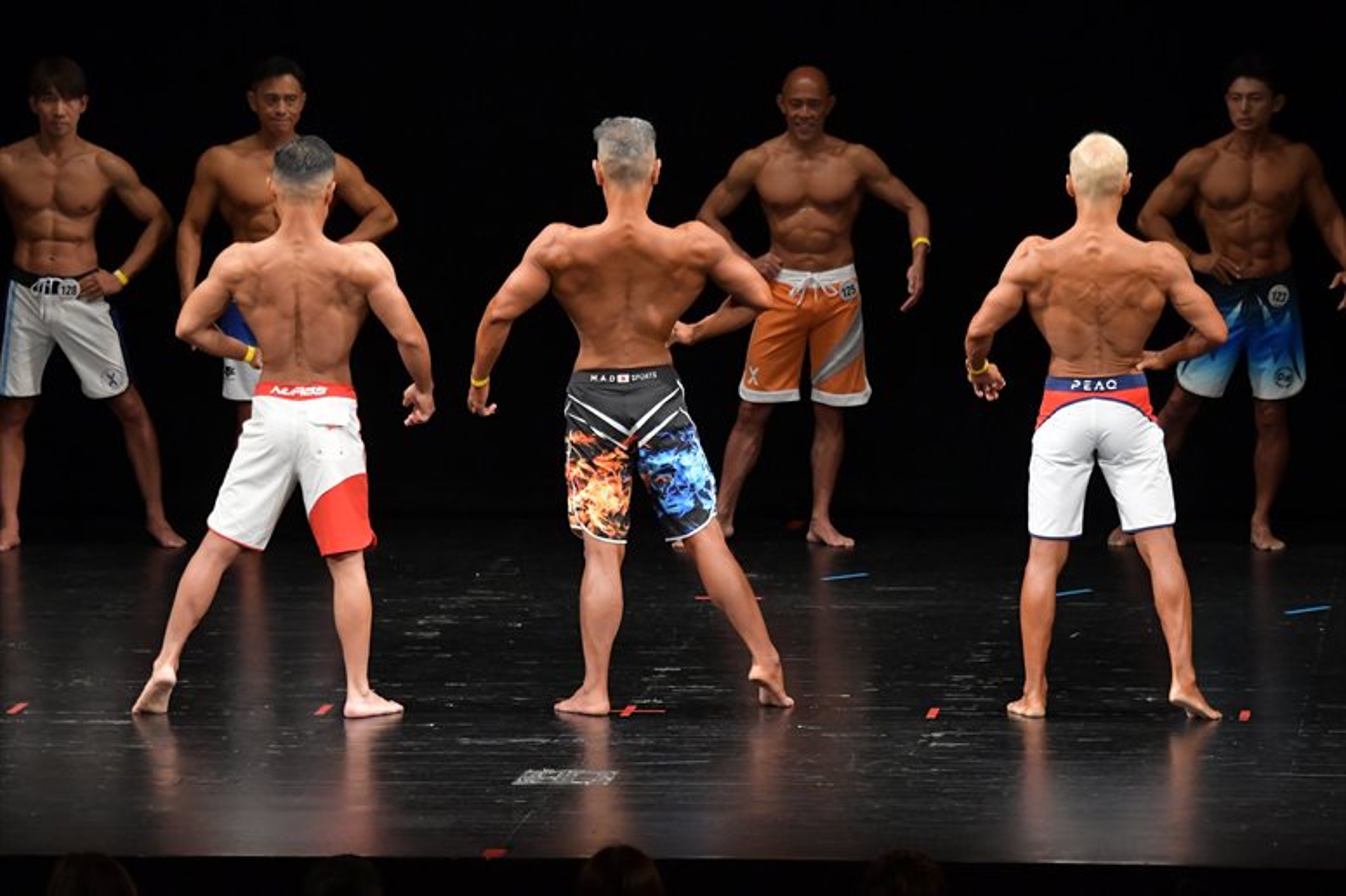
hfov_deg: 9.5
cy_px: 448
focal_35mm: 217
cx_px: 673
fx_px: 8110
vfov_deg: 6.3
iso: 3200
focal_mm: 145
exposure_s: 1/400
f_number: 5.6
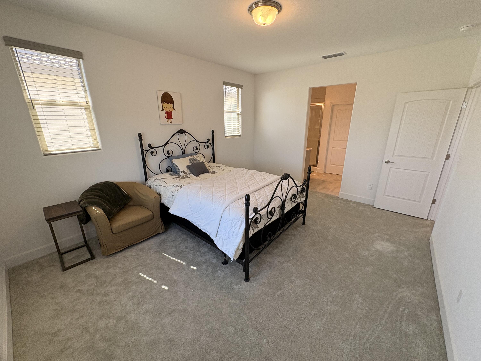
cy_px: 180
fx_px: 195
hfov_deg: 102.1
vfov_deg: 85.7
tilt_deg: -15.3
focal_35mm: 14
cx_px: 240
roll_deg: +1.1
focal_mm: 2.22
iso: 125
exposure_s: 1/120
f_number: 2.2
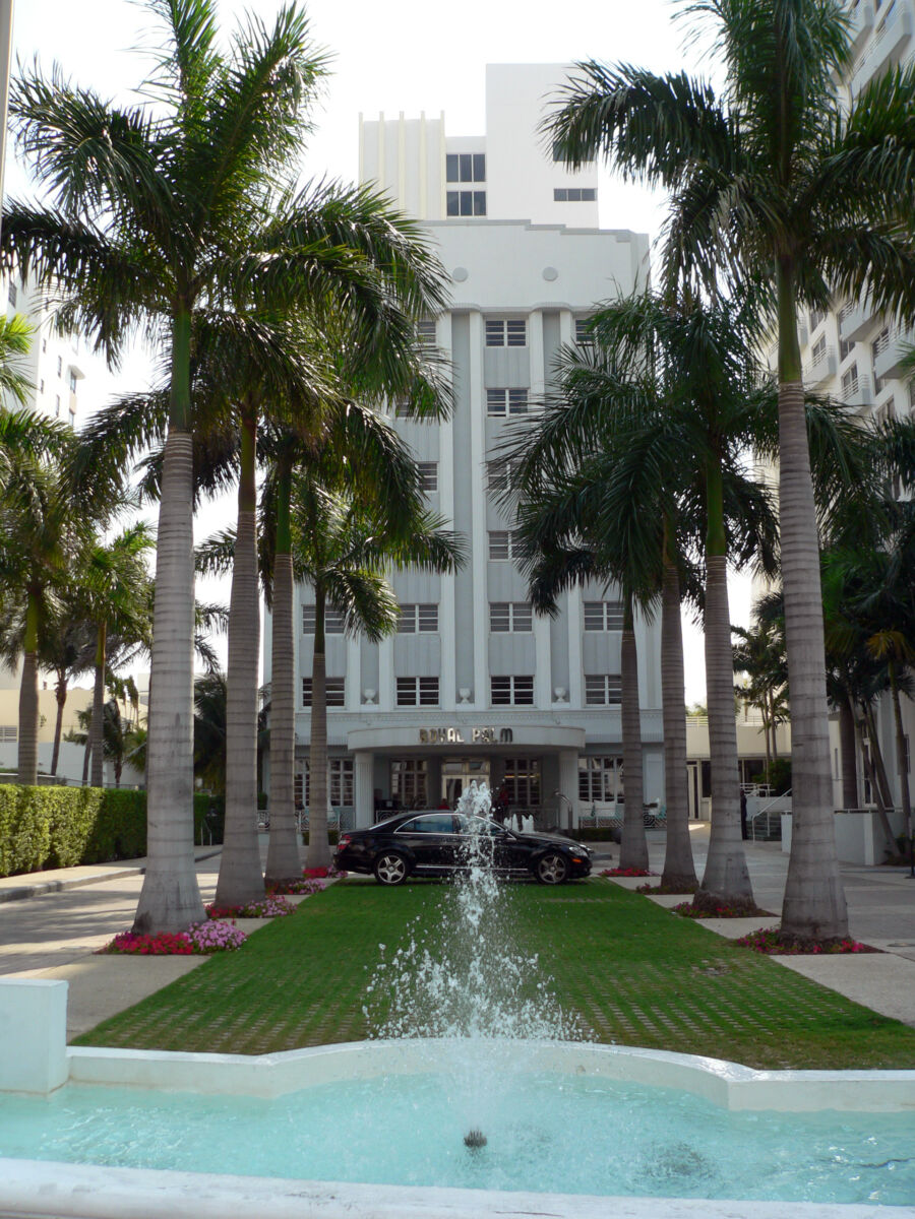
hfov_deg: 39.7
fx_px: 1269
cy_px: 610
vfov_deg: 51.4
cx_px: 458
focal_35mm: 36
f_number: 4
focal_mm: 6
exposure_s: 1/400
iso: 80
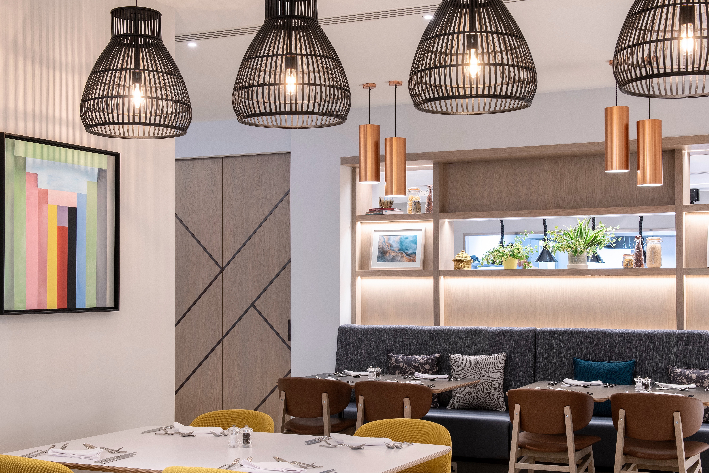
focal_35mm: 55
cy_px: 268
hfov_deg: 36.2
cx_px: 364
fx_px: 1083
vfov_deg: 24.6
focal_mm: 40
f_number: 11
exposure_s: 1.3
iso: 100
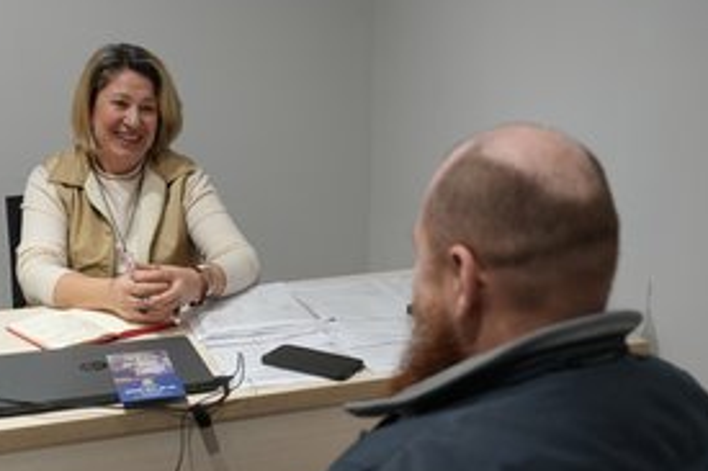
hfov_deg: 38.8
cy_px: 310
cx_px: 309
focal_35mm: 51
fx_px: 1002
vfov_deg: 26.3
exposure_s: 1/160
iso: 2000
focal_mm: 35
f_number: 4
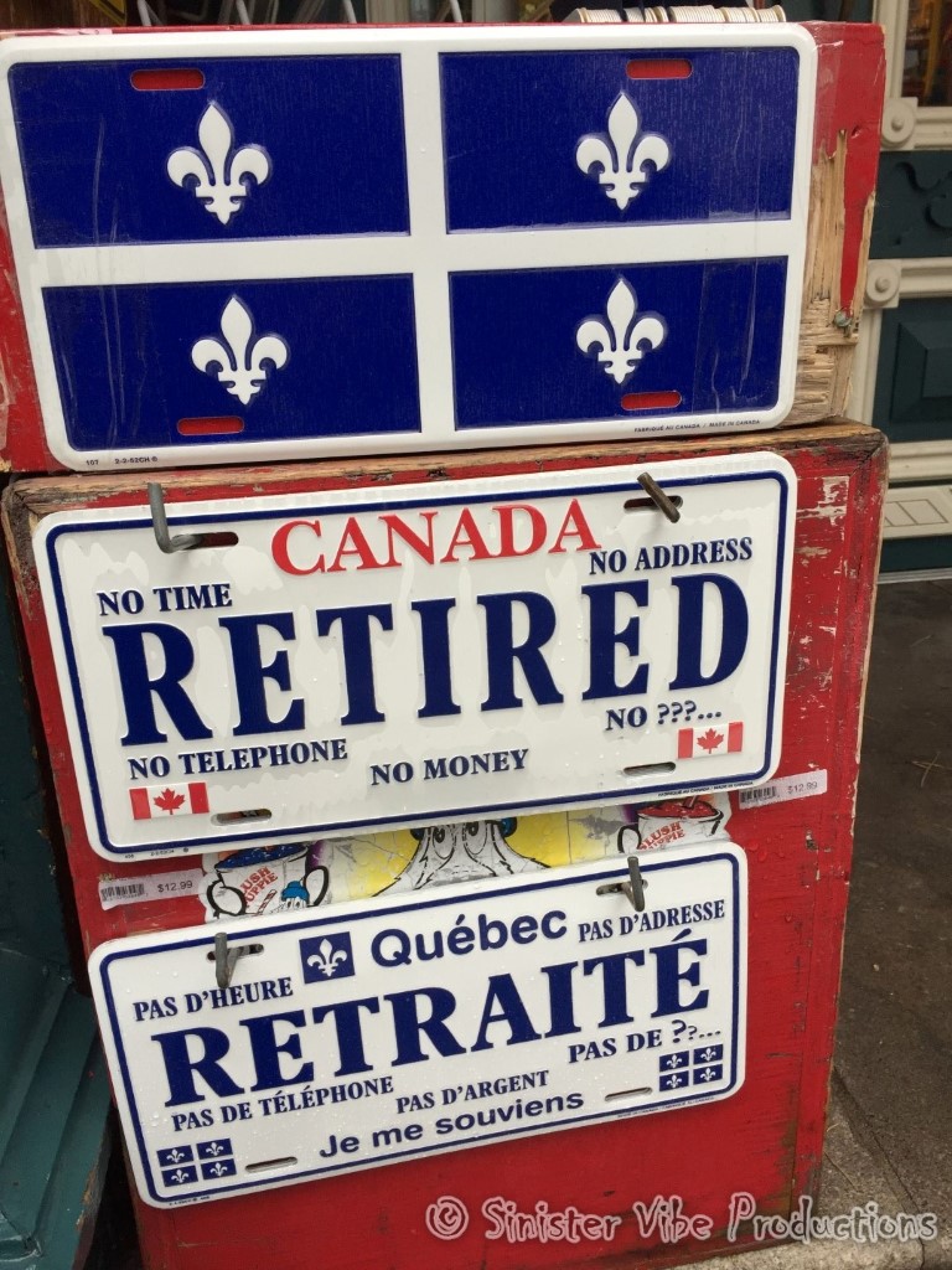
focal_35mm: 29
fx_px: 1063
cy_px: 635
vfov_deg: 61.7
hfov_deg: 48.2
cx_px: 476
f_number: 2.2
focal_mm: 4.15
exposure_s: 1/120
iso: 50
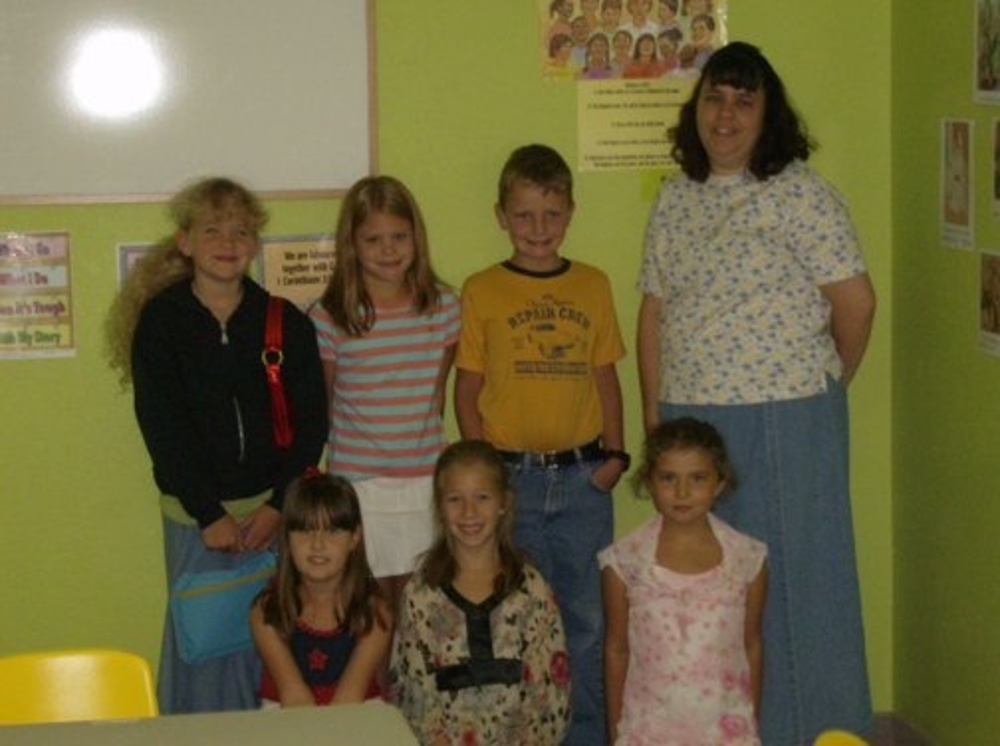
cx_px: 500
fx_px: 2451
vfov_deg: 17.3
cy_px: 373
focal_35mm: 85
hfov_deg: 23.1
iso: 200
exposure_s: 1/101
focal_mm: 14.1
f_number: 4.2
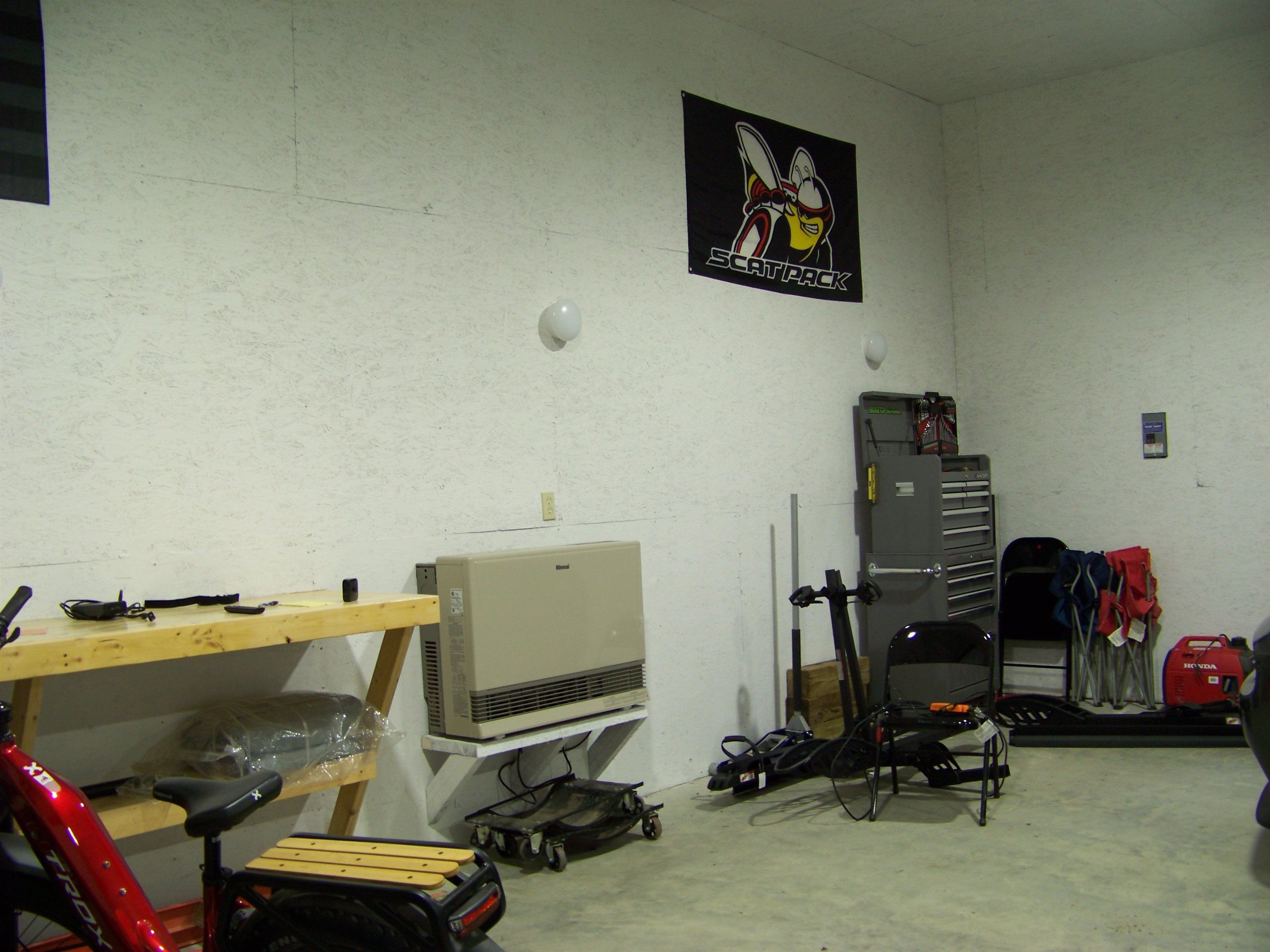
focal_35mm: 36
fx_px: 1321
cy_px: 476
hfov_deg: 51.4
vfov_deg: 39.7
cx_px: 635
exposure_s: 1/40
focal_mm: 5.85
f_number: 2.8
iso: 69
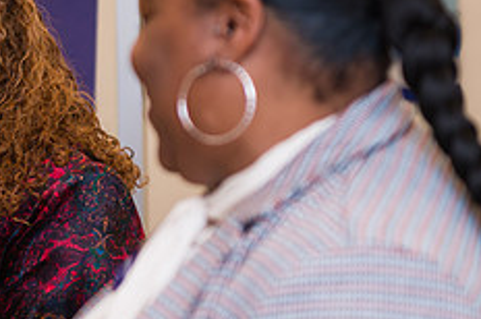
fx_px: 2335
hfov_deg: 11.7
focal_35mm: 175
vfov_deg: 7.8
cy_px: 97
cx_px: 108
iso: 400
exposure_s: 1/200
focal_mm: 70
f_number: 3.2
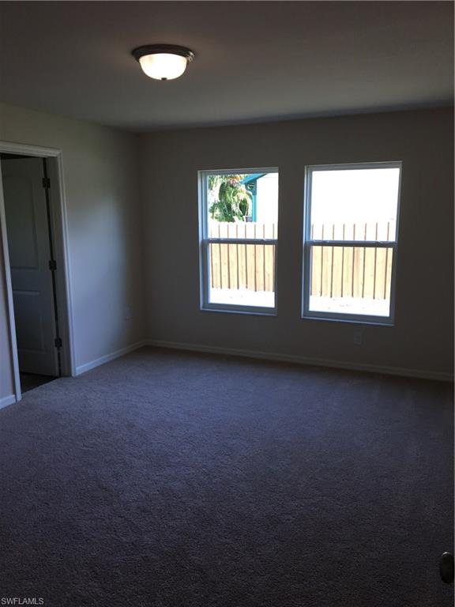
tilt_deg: -9.6
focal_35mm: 29
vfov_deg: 61.7
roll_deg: +0.3
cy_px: 304
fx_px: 508
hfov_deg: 48.2
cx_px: 228
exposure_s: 1/100
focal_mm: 4.15
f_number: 2.2
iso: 40
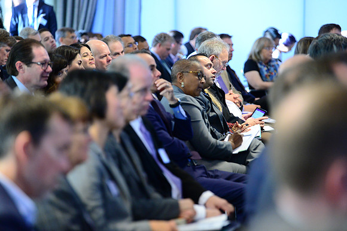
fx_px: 1301
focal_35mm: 135
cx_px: 174
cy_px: 116
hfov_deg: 15.2
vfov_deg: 10.2
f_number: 2.8
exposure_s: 1/100
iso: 4000
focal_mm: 135
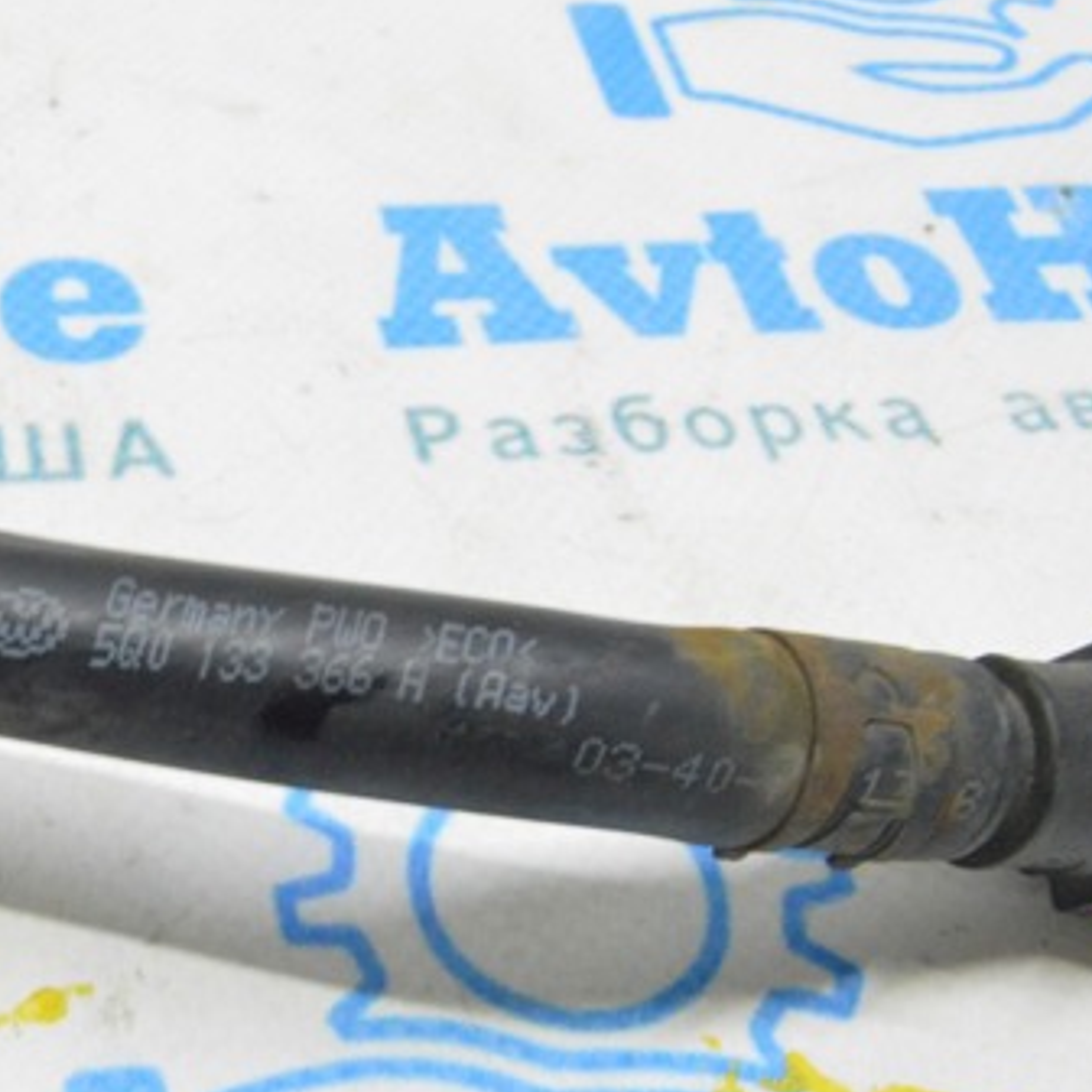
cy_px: 652
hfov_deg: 26.7
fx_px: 2248
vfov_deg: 27.2
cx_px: 202
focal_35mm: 63
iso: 6400
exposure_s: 1/15
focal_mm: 26
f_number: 20
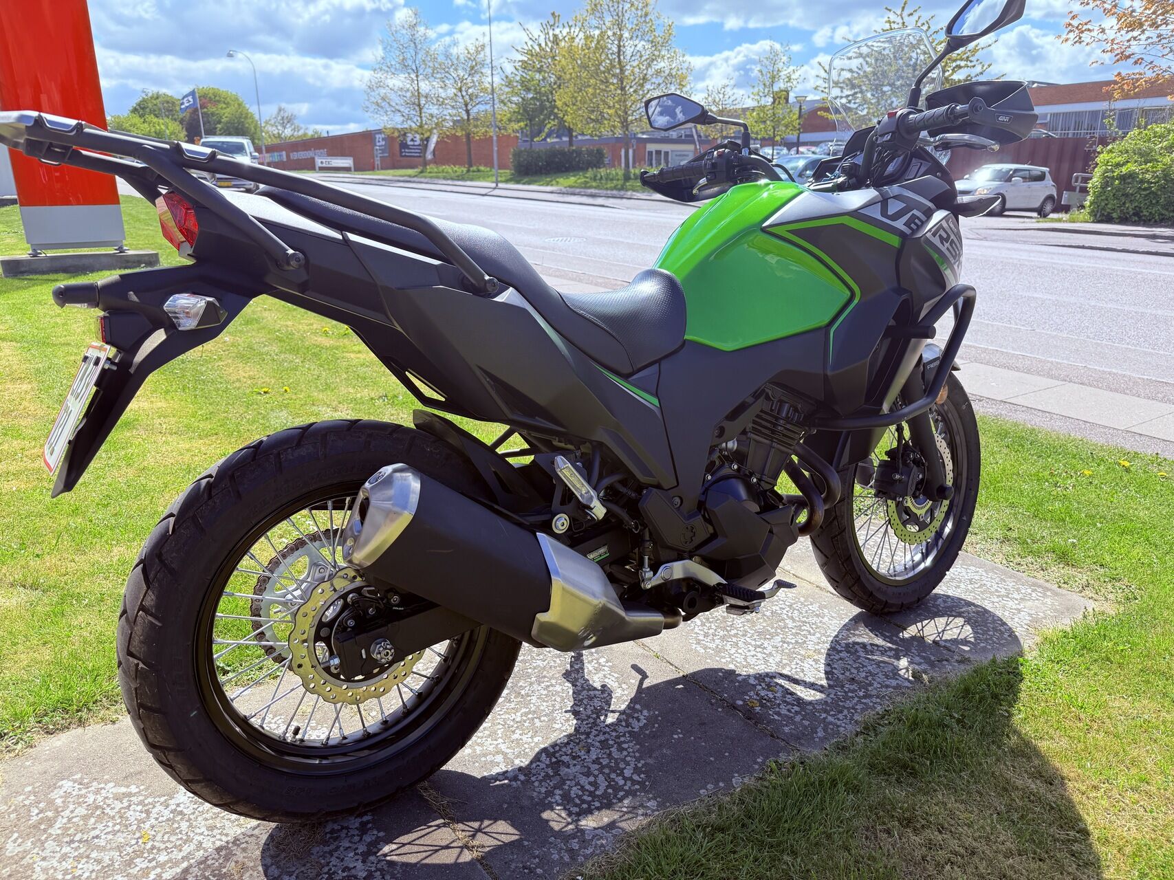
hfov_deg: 71.6
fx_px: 814
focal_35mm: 24
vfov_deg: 56.8
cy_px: 440
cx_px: 587
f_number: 1.78
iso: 100
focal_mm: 6.76
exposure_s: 1/1727
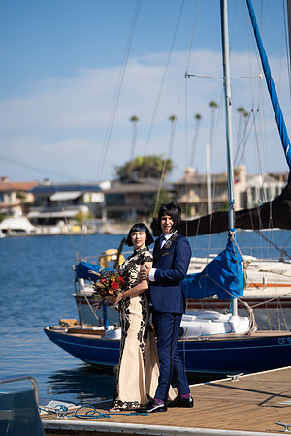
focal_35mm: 128
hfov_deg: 10.7
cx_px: 146
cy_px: 218
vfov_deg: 16.0
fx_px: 1552
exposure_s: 1/5000
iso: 200
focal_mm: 128
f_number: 2.8
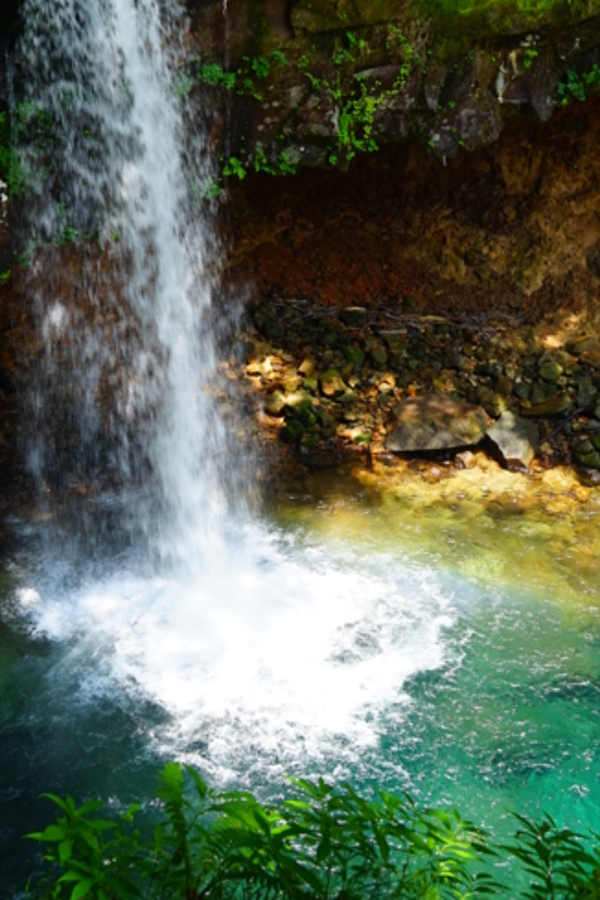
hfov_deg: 25.0
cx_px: 255
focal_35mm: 54
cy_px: 234
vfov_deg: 36.1
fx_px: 1350
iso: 100
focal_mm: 22
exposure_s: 1/80
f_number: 5.6
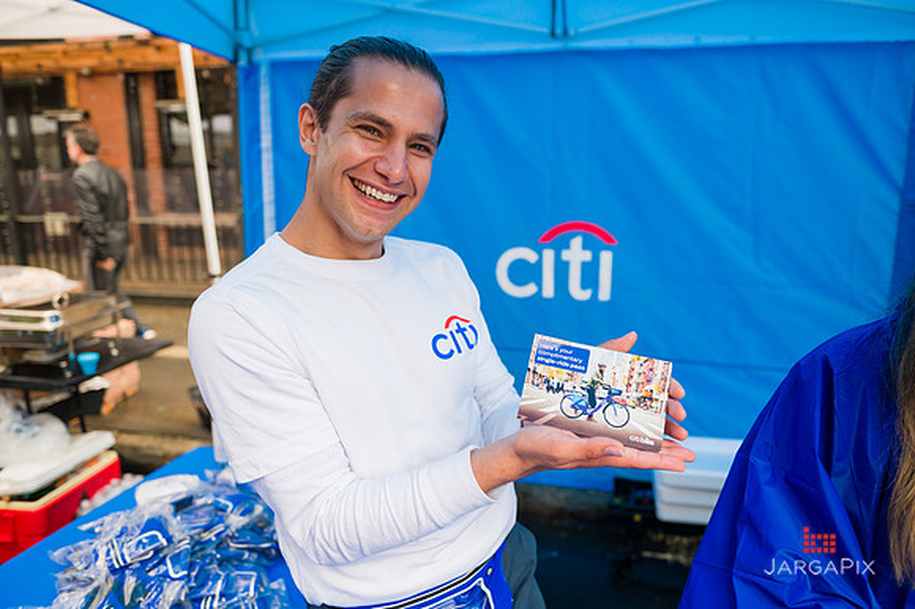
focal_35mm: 26
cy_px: 304
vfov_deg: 49.5
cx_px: 458
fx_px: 660
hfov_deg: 69.4
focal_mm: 26
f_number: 3.2
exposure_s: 1/500
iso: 400
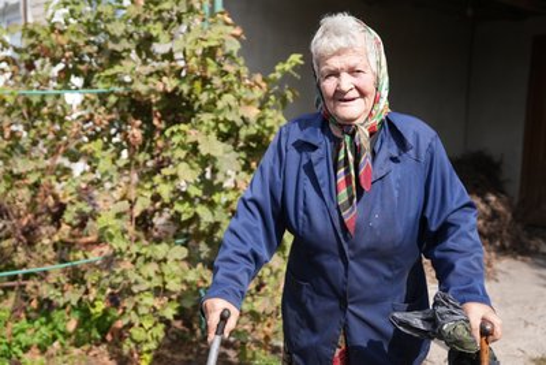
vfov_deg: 36.0
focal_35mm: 37
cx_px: 273
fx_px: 561
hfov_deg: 51.9
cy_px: 182
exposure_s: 1/4000
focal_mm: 37
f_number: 2.8
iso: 500
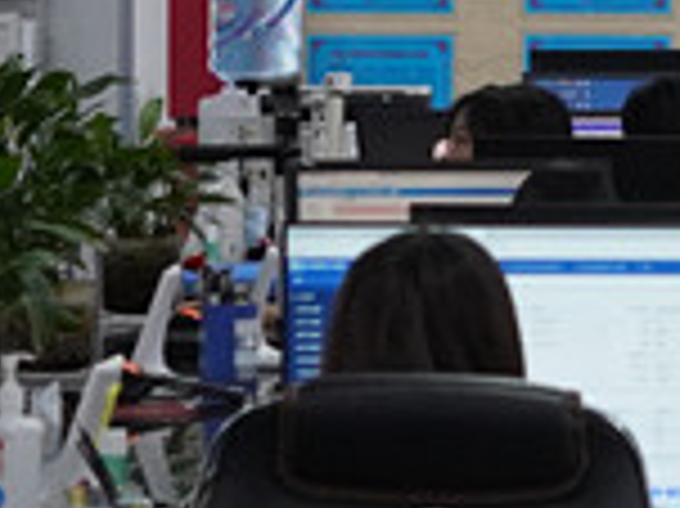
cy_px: -7
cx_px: 932
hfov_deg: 4.7
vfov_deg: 3.5
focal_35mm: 421
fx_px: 8255
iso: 1250
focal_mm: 55
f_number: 4.5
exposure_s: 1/160
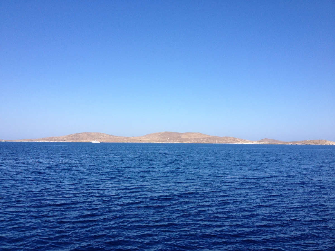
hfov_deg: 52.6
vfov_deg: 40.7
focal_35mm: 35
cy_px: 126
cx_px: 168
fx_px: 339
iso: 50
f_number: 2.4
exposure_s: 1/1672
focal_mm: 4.28
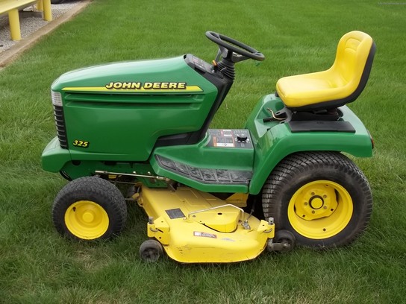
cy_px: 152
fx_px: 540
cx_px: 203
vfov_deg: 31.5
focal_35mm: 46
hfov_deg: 41.2
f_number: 3.7
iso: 64
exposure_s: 1/320
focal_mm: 8.3
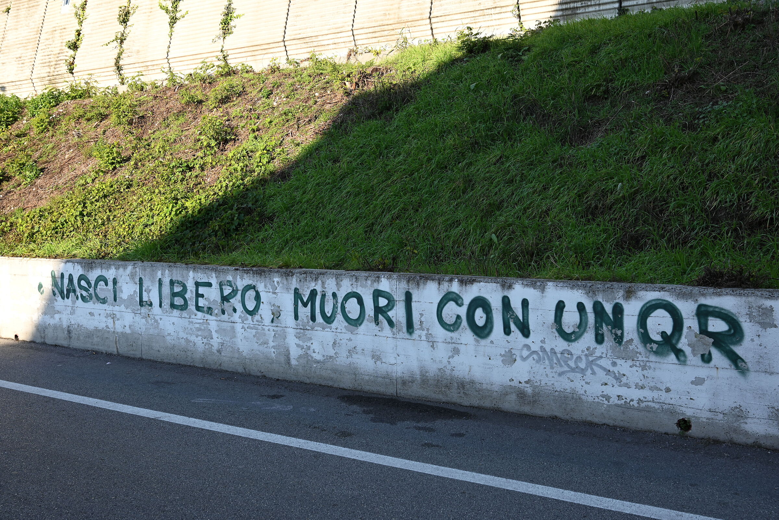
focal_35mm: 35
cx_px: 390
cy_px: 260
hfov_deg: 54.4
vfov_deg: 37.9
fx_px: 758
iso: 140
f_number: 7.1
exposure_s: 1/125
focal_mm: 35
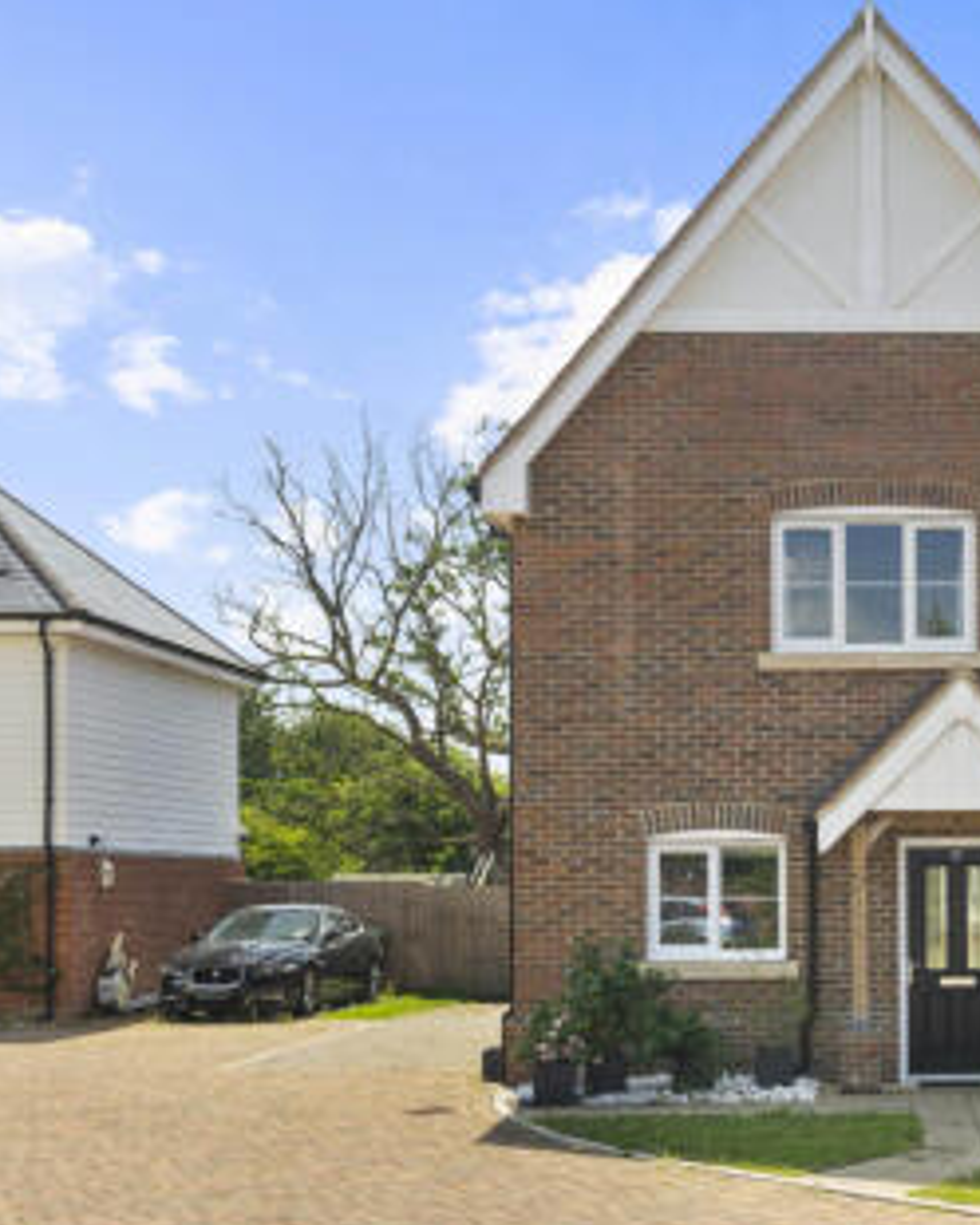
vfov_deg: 39.8
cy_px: 614
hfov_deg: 30.9
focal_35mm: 47
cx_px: 867
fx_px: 1694
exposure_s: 1/200
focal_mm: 32.5
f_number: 8
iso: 320
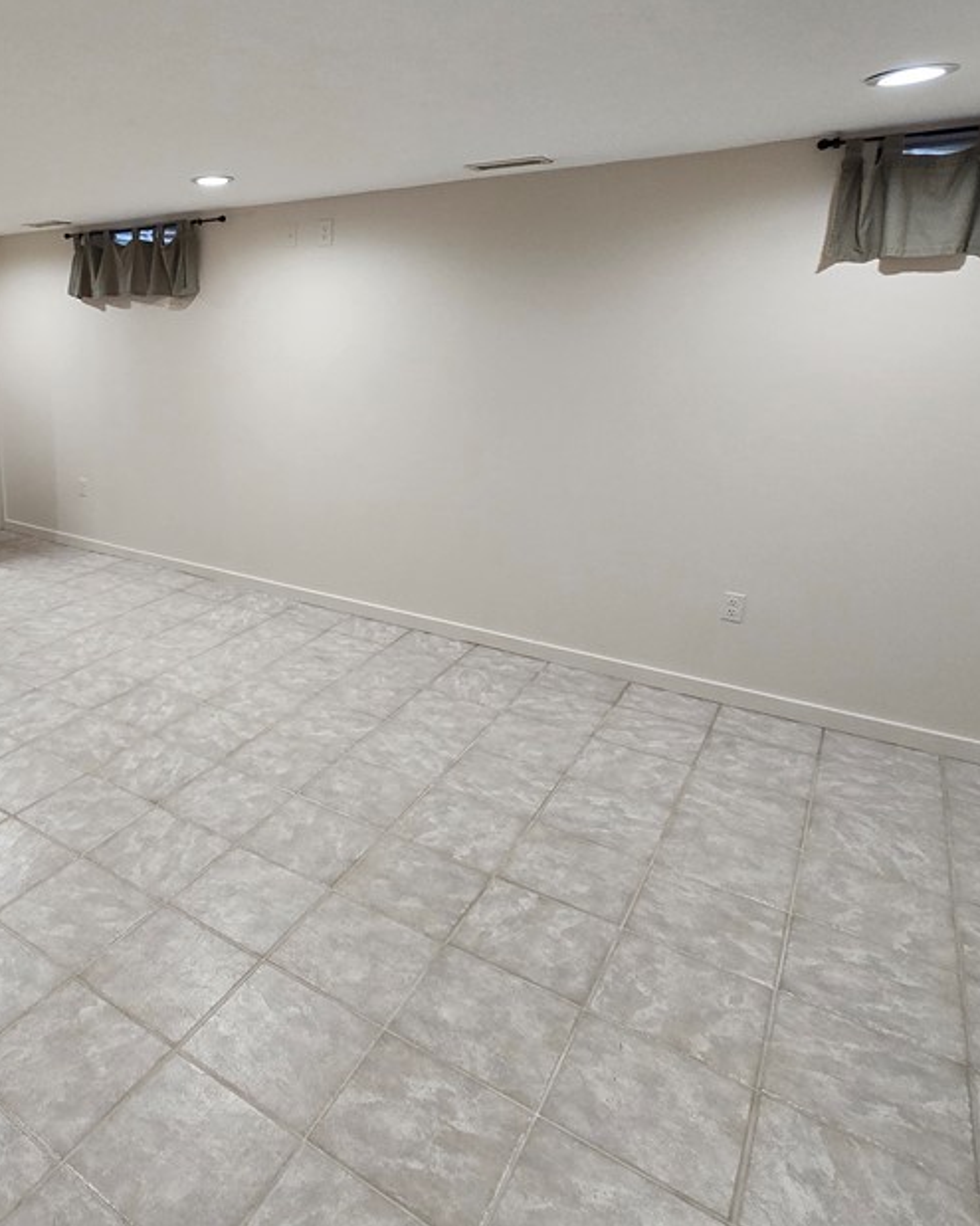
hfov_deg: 59.6
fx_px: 762
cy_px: 499
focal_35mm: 21
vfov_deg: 76.9
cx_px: 178
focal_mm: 2.2
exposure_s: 1/60
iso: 250
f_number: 2.2
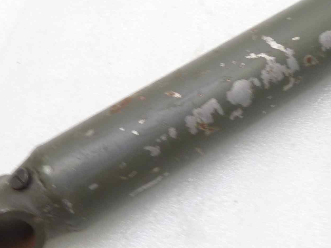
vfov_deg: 28.4
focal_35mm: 51
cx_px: 256
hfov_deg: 36.4
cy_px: 90
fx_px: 488
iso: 80
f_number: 3.3
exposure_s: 1/10
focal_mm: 4.1
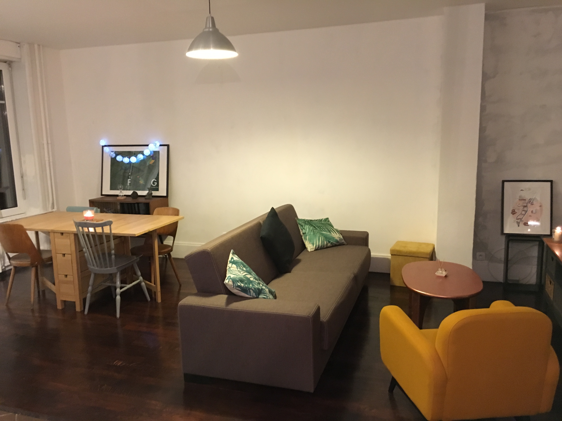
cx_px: 281
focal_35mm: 29
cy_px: 210
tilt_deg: -8.1
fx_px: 471
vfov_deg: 48.2
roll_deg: +0.2
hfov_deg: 61.7
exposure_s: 1/17
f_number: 2.2
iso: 500
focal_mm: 4.15
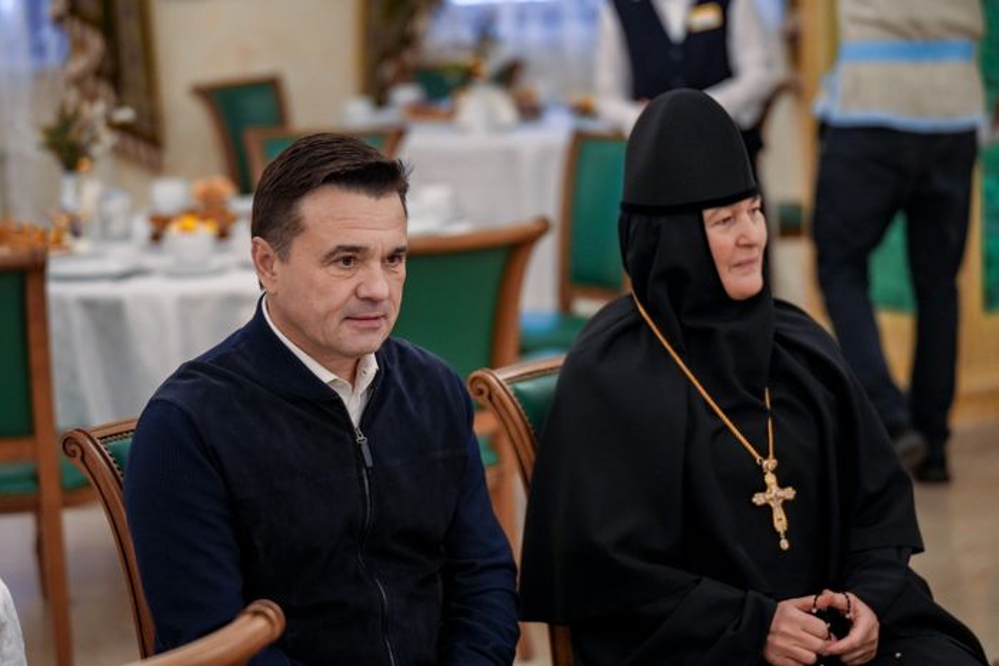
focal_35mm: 105
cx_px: 500
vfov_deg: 13.0
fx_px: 2914
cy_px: 333
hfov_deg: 19.5
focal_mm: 105
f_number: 2.8
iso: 1250
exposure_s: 1/320
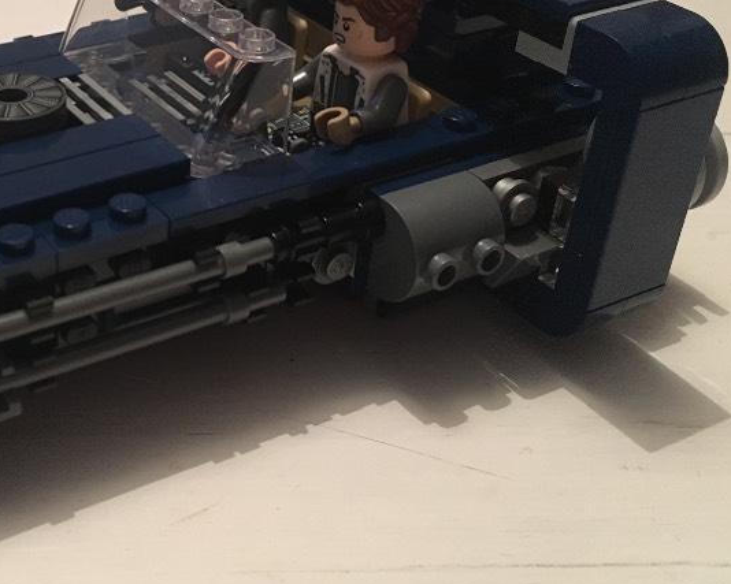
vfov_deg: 28.5
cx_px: 130
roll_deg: +0.2
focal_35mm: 53
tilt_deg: -32.0
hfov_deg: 34.1
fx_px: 1146
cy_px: 228
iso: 200
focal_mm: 4.15
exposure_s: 1/17
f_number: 2.2
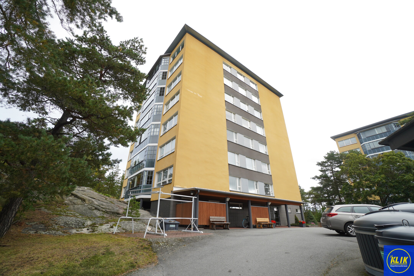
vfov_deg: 77.3
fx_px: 172
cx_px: 207
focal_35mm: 15
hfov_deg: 100.4
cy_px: 138
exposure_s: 1/100
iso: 100
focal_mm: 10
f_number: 7.1
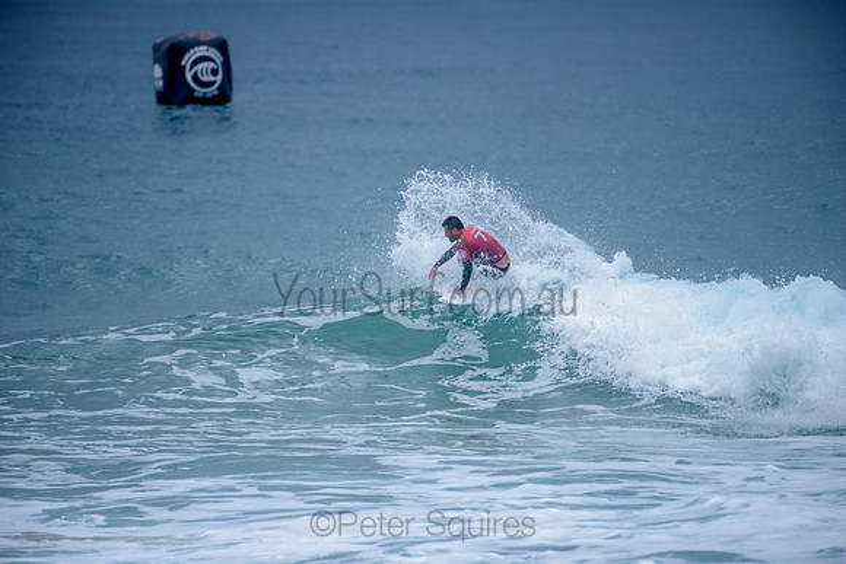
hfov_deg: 4.1
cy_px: 282
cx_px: 423
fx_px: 11752
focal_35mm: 500
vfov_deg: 2.8
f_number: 5.6
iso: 220
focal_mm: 500
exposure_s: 1/2000
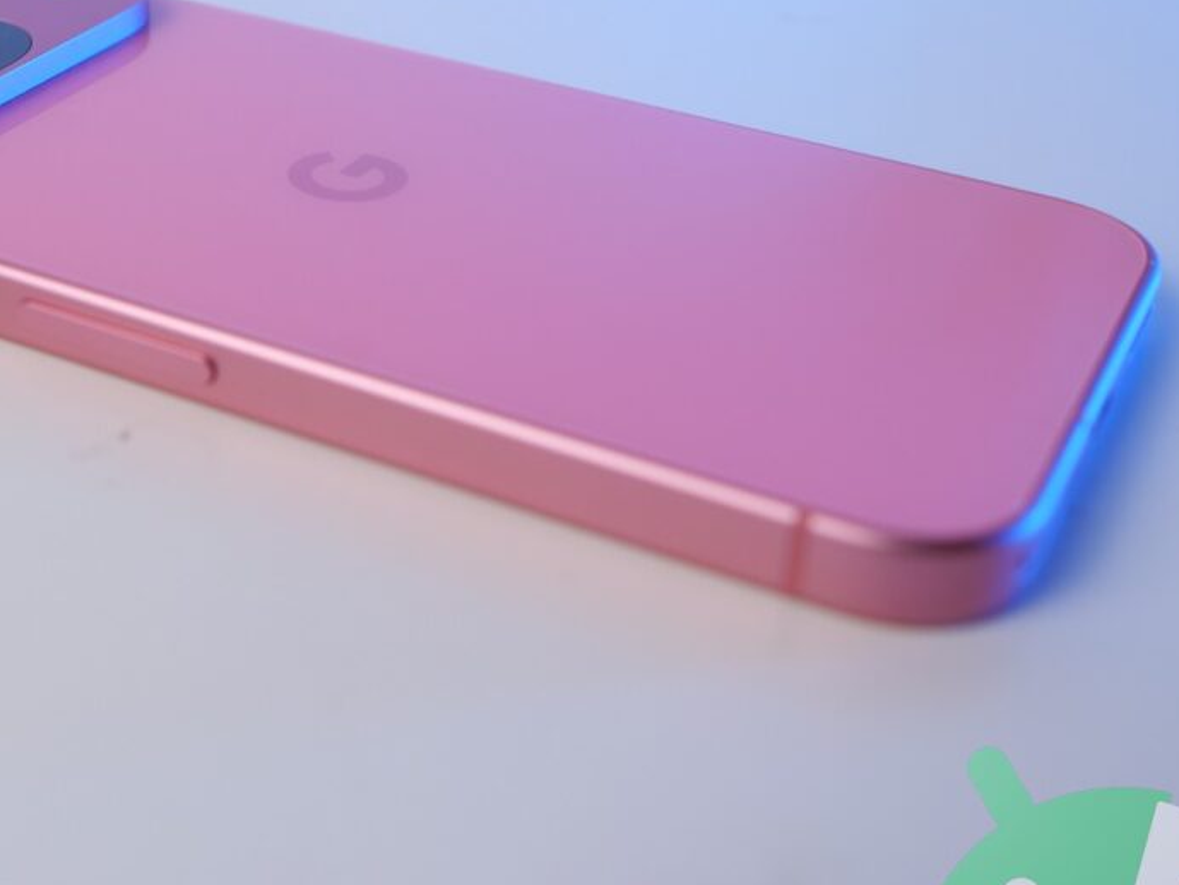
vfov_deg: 24.7
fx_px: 2010
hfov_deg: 32.0
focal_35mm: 59
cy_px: 280
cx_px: 264
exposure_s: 1/100
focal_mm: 16
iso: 200
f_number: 2.8
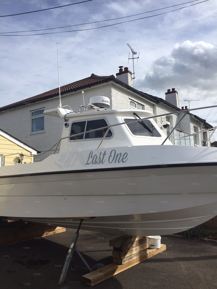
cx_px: 108
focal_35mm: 29
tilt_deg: +6.7
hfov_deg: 48.2
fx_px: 242
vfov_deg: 61.7
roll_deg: +2.5
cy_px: 144
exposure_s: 1/2639
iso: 32
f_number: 2.2
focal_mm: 4.15
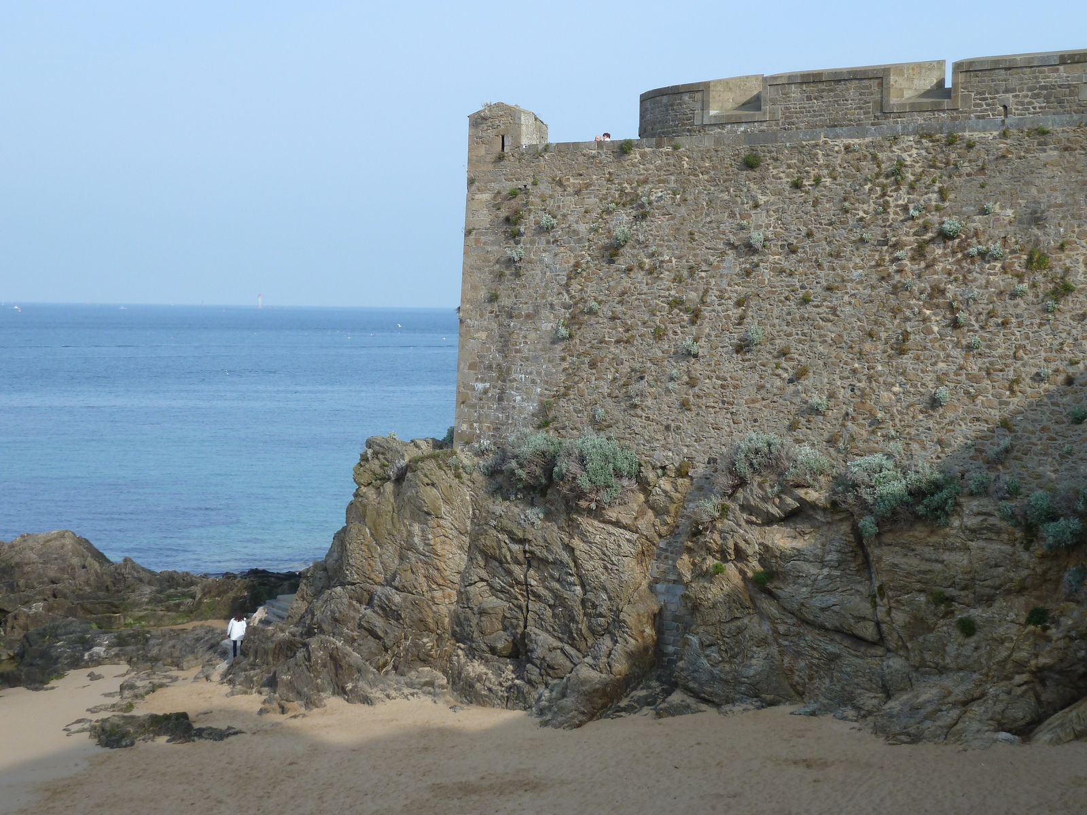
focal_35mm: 67
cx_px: 544
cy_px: 408
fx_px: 2104
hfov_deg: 29.0
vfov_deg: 21.9
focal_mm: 11
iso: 80
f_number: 4.1
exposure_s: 1/400
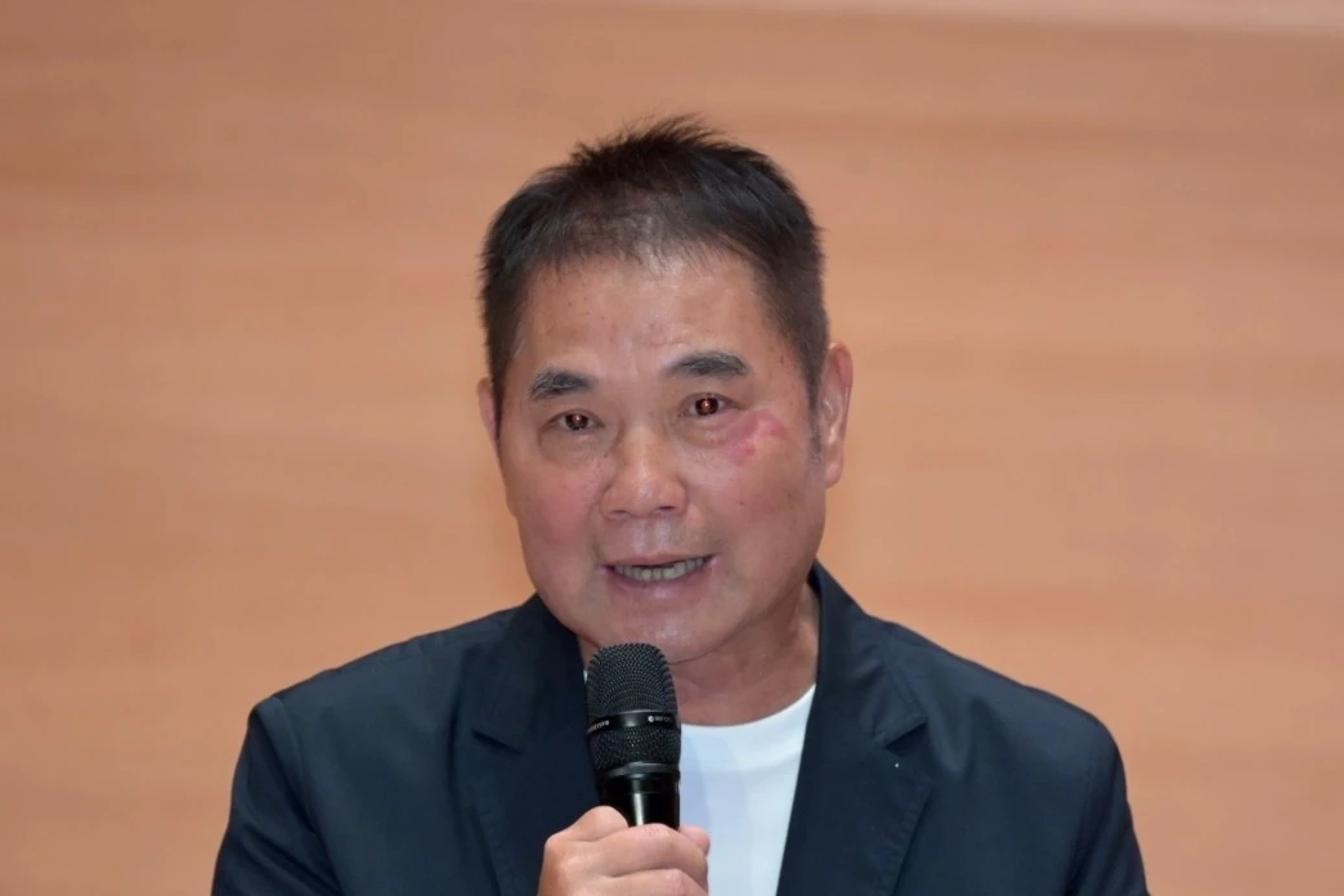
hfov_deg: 3.4
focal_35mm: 613
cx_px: 676
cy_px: 663
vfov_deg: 2.2
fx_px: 22884
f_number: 5.6
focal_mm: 400
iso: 2000
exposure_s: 1/200
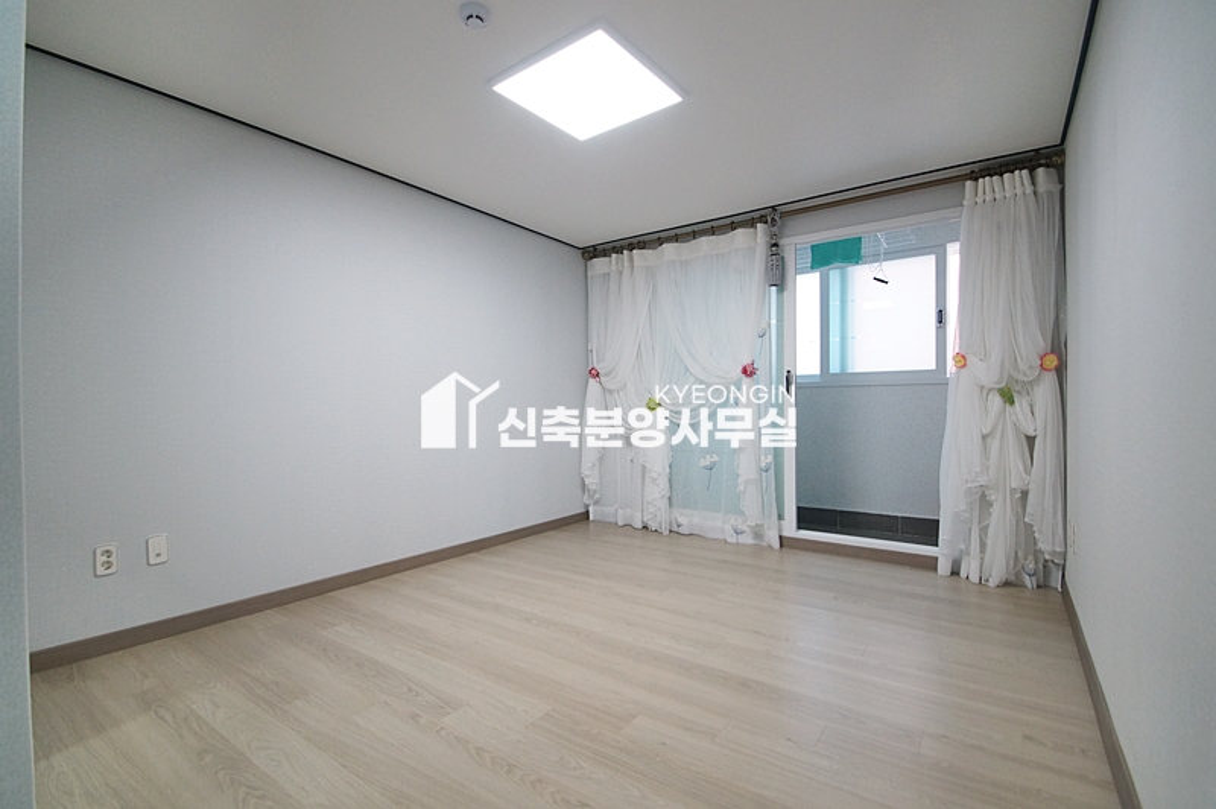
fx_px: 506
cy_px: 404
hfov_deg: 100.4
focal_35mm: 15
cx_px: 608
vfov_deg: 77.2
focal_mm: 10
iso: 800
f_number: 4
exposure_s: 1/100
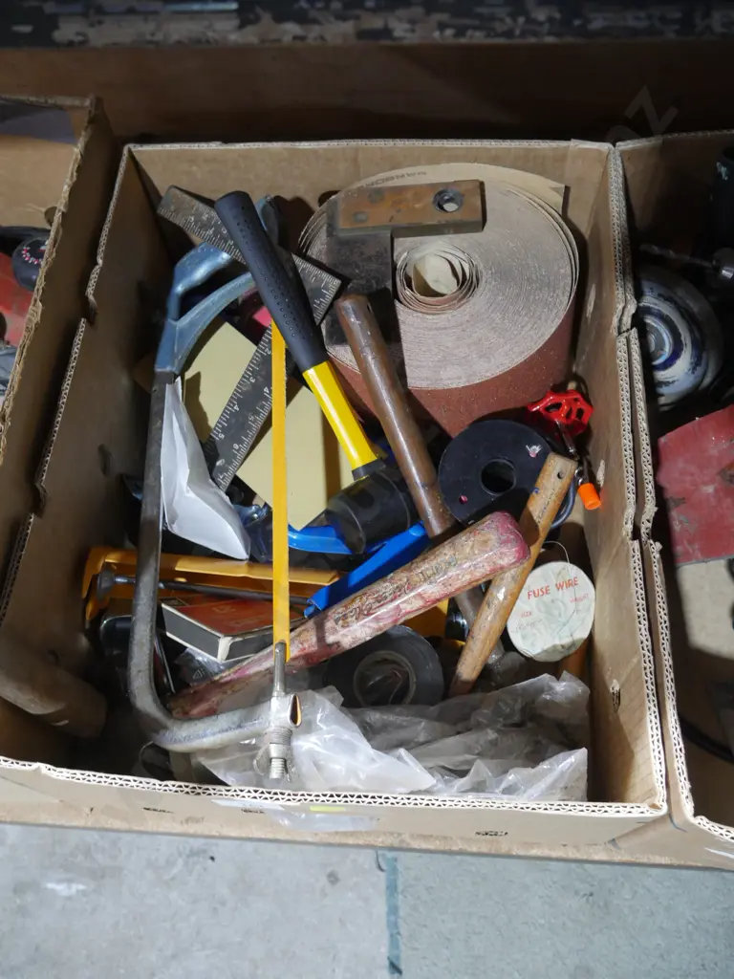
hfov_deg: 46.8
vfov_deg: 60.0
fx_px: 848
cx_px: 367
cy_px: 490
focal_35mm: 30
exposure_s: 1/60
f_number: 3.6
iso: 2000
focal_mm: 15
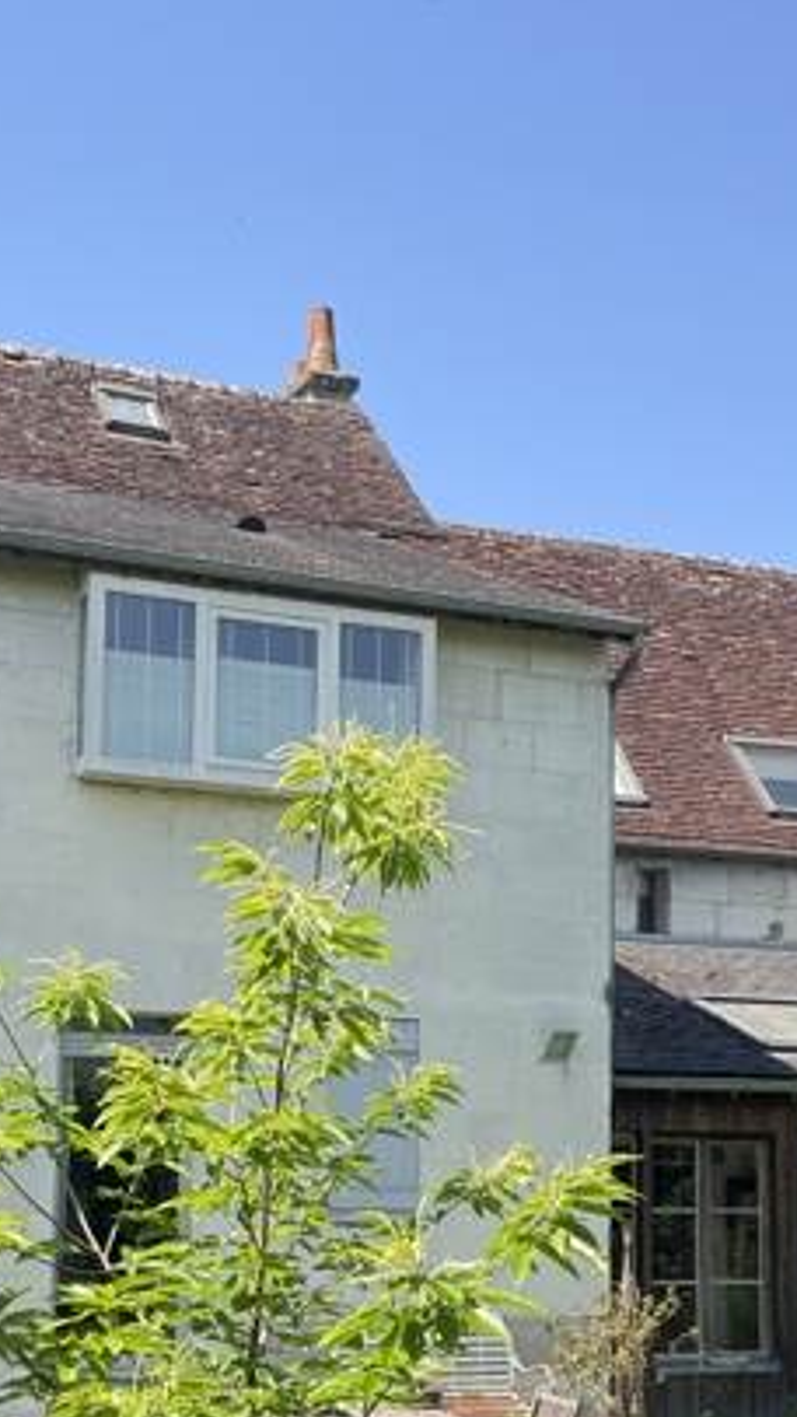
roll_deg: -0.3
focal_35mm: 56
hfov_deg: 21.5
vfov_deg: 36.7
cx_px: 447
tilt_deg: +5.8
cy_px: 987
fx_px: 2103
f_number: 1.6
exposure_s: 1/1335
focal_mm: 4.2
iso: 32
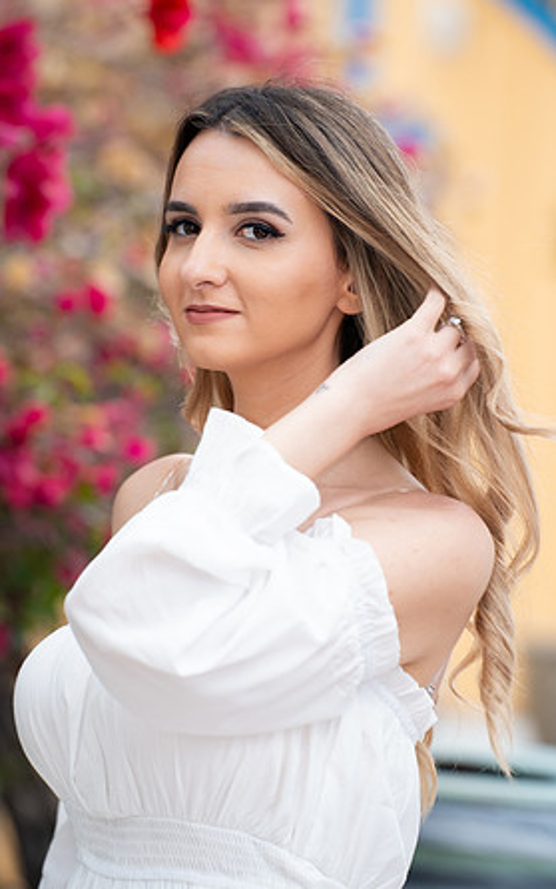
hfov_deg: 7.1
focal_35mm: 185
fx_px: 4482
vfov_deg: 11.3
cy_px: 444
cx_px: 261
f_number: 3.5
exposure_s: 1/200
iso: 320
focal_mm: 180
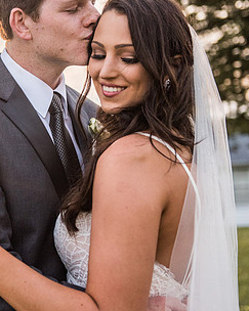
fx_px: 848
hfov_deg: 16.3
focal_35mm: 92
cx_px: -7
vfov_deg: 20.8
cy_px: 113
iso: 1000
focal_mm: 48
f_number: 2.8
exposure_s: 1/4000
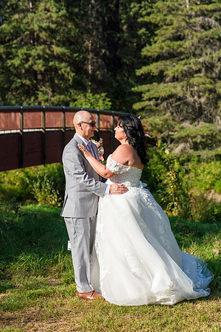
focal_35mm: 77
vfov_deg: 26.3
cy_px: 166
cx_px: 110
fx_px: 709
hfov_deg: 17.7
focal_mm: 77
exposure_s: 1/2000
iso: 250
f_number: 4
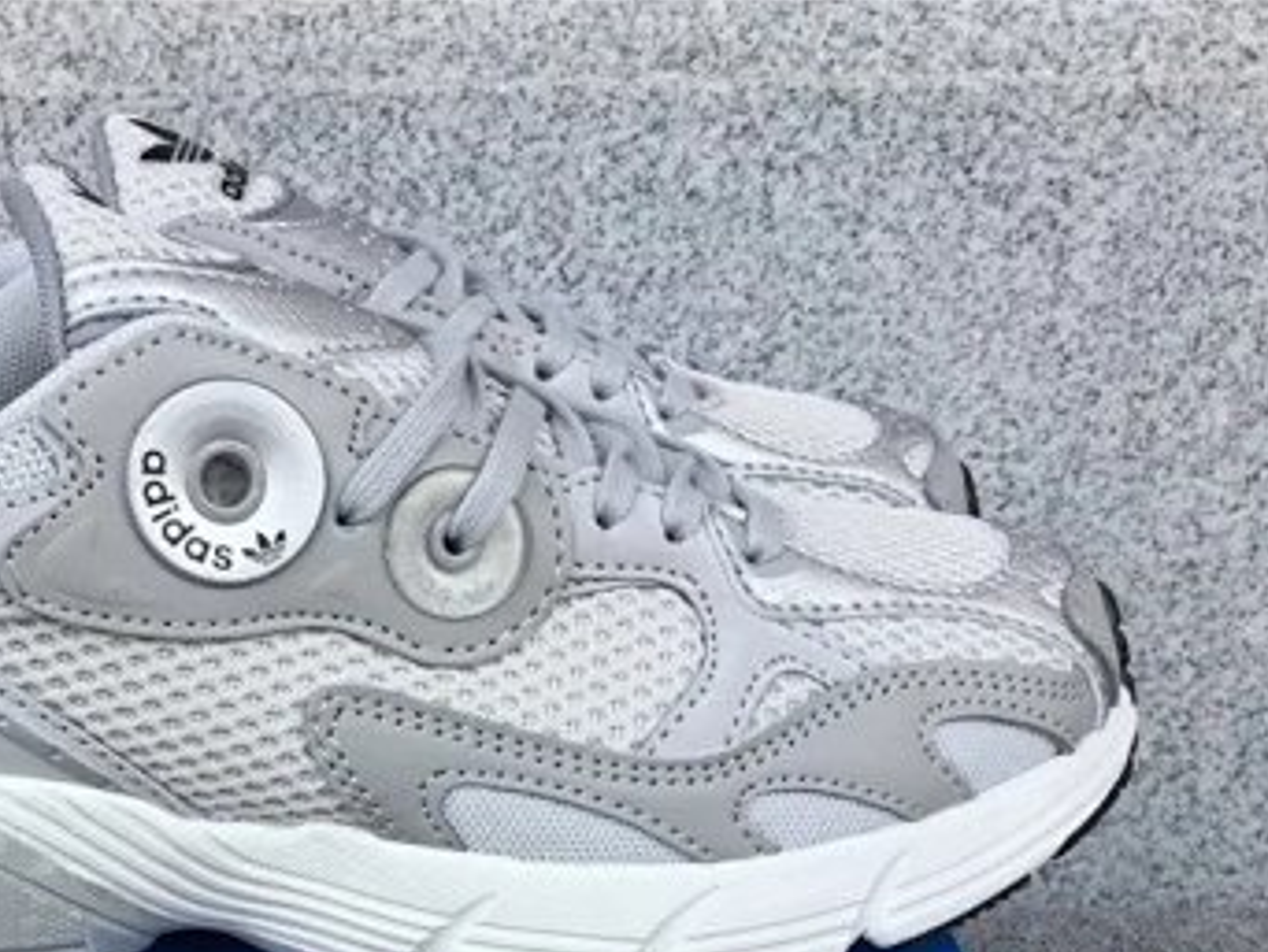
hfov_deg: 32.6
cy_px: 885
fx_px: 2126
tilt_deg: -23.1
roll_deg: +0.4
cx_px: 334
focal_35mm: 58
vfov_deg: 24.4
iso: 25
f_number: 2.4
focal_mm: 3.3
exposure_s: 1/327
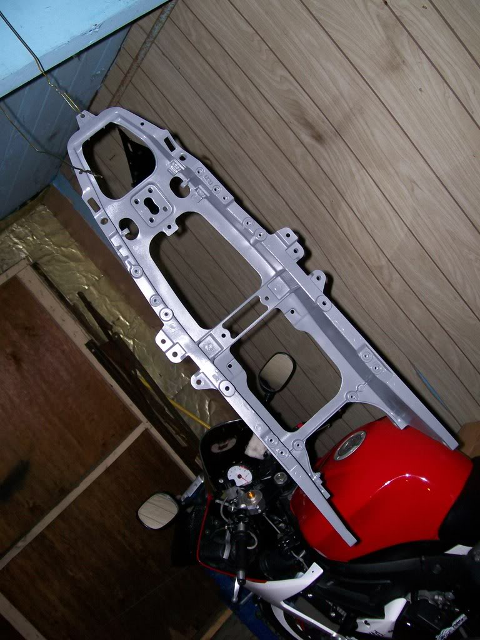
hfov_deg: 39.7
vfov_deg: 51.4
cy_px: 320
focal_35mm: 36
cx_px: 240
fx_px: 666
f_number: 2.7
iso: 140
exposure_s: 1/64
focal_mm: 6
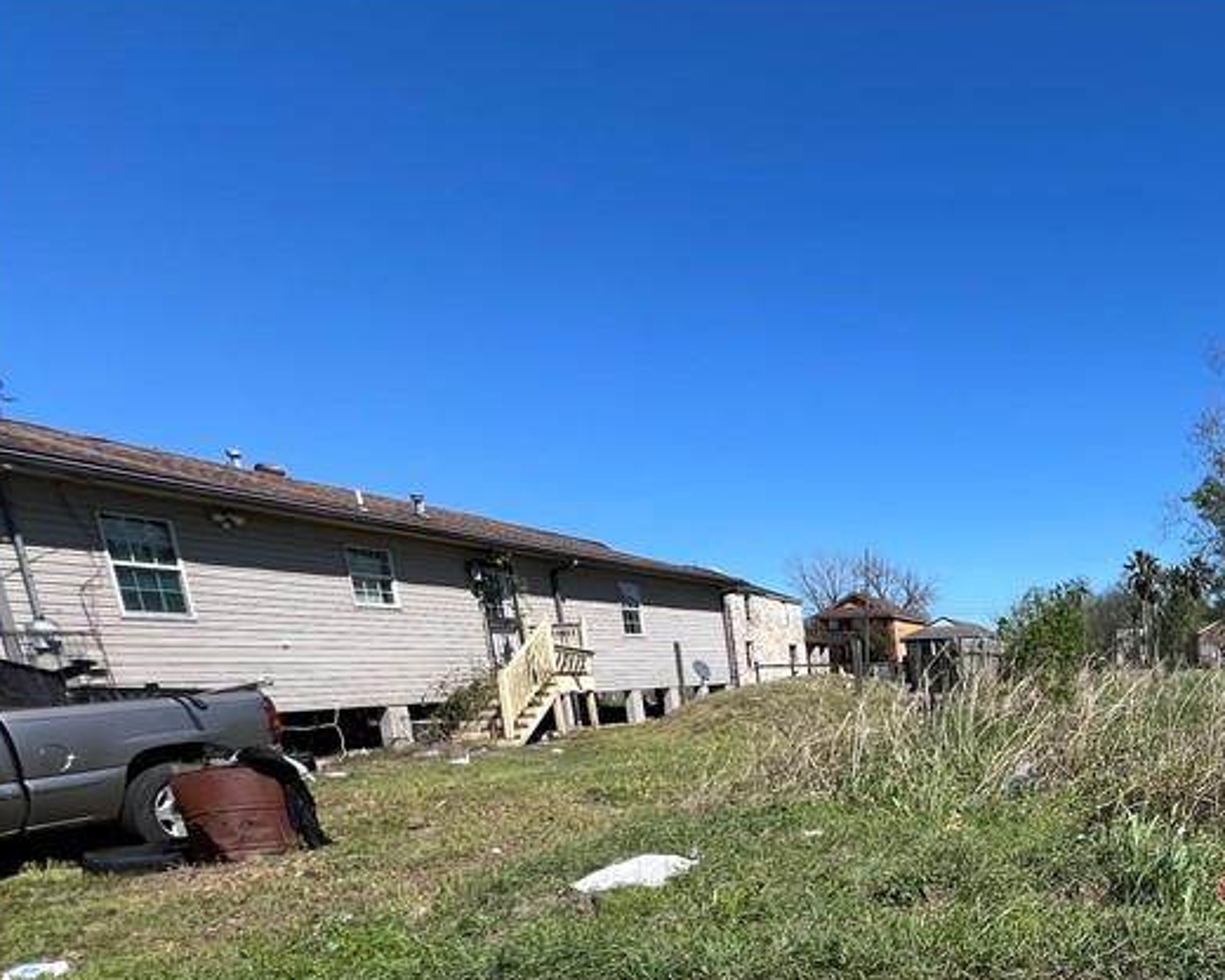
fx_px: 906
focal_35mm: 25
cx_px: 1180
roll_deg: +1.5
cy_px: 879
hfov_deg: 55.3
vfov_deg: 50.5
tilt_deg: -12.6
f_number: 1.8
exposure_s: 1/1553
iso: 32
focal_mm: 1.57
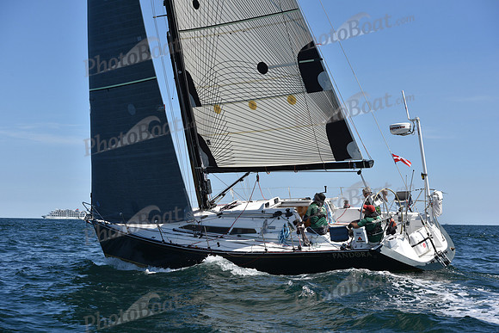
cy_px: 166
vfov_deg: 19.5
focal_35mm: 70
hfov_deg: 28.8
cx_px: 250
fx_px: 970
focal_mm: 70
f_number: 7.1
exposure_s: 1/1600
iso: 250
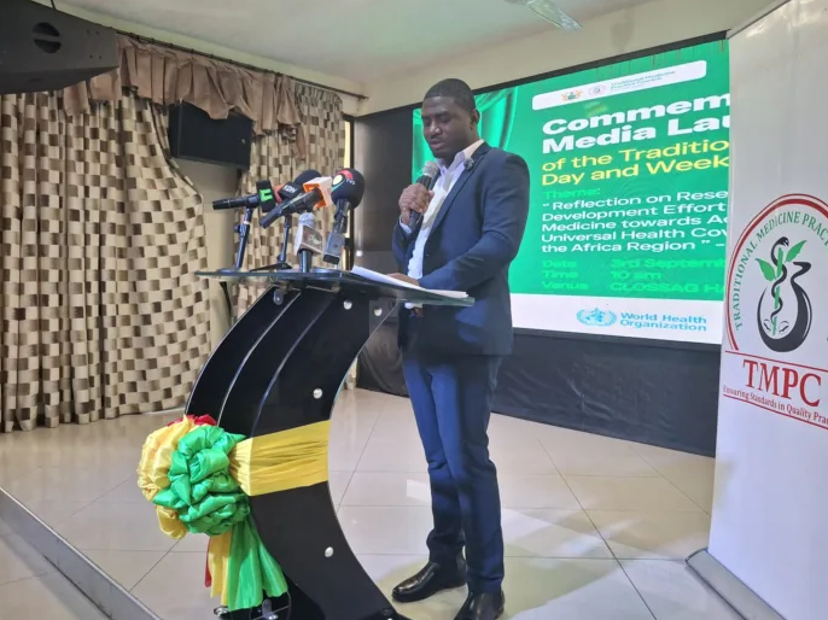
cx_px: 441
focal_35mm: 28
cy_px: 339
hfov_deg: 63.4
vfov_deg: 49.7
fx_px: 670
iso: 125
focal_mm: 4.69
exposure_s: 1/50
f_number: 1.8
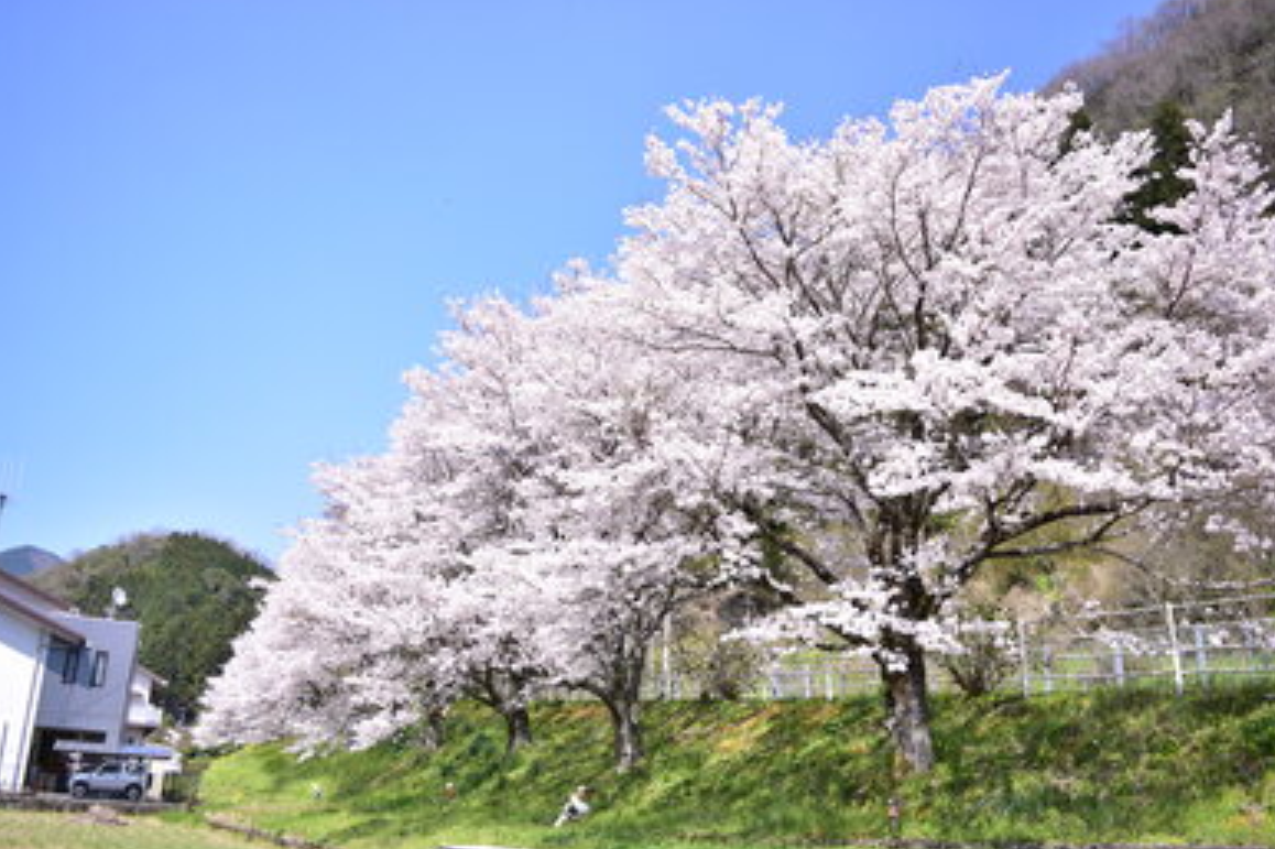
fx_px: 991
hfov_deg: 65.5
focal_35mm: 28
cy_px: 428
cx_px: 641
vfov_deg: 46.4
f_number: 4
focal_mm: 18
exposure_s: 1/1600
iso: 320
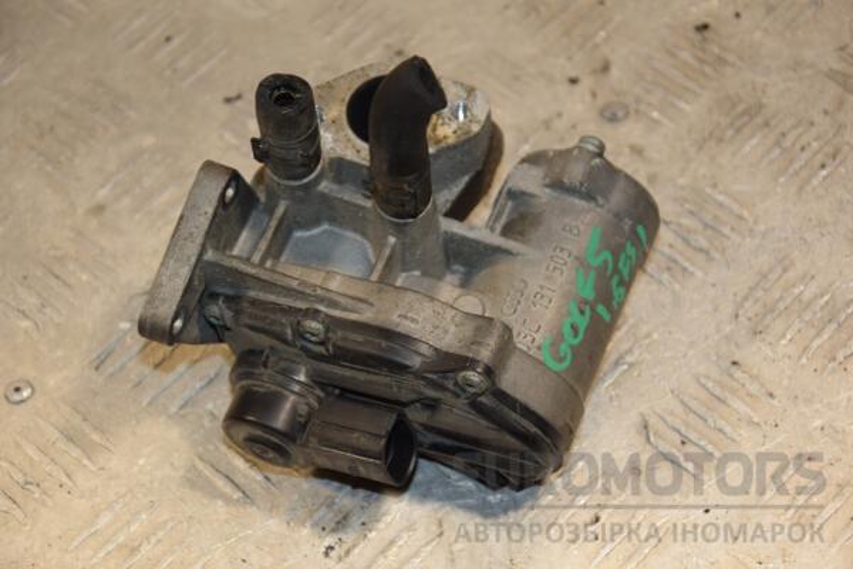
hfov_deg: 19.5
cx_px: 426
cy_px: 284
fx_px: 2488
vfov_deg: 13.0
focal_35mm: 105
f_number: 5.3
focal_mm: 70
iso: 800
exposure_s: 1/200
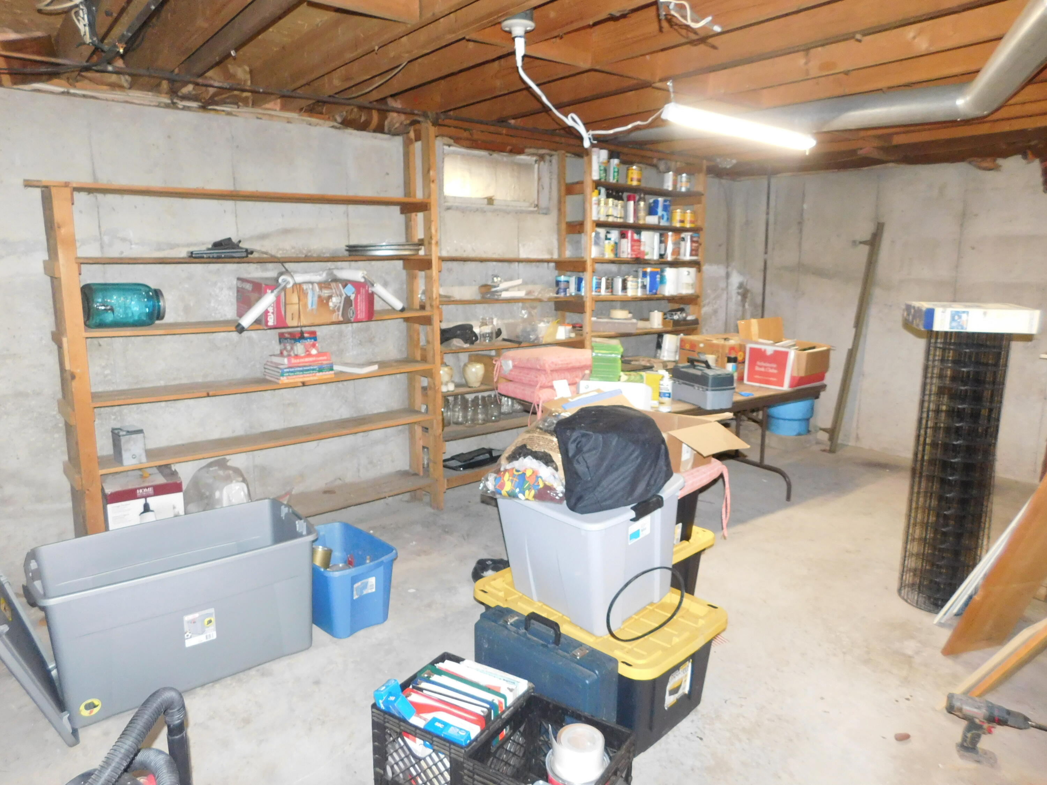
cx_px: 524
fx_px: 696
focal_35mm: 23
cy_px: 392
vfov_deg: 58.9
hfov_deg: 73.9
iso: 400
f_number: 3
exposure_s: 1/30
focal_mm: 4
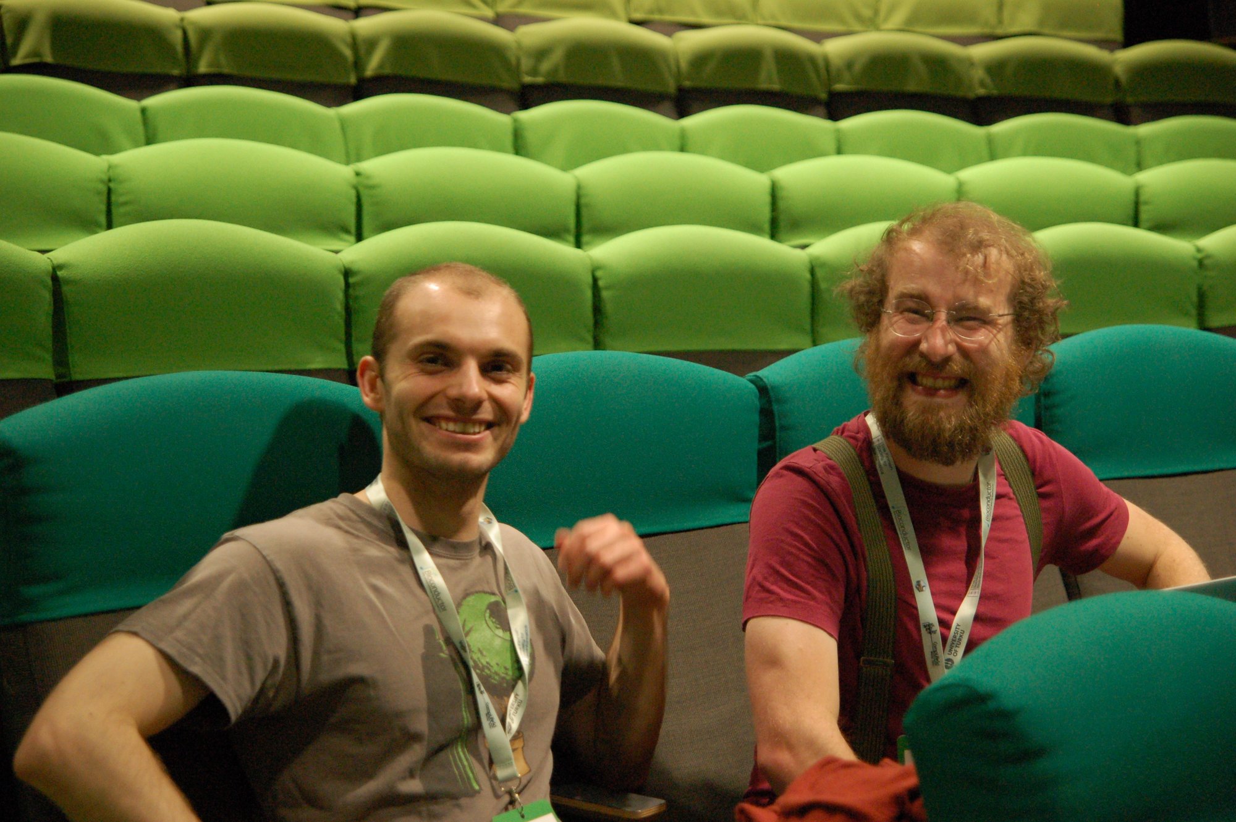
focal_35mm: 75
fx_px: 2573
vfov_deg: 18.2
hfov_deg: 27.0
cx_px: 618
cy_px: 411
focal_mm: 50
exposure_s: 1/125
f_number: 2.8
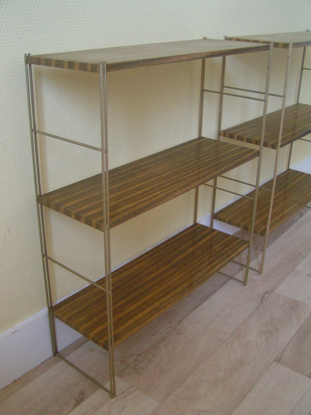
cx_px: 156
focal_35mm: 38
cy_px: 208
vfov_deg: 49.0
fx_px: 455
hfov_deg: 37.7
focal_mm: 5.8
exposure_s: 1/15
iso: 200
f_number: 2.8
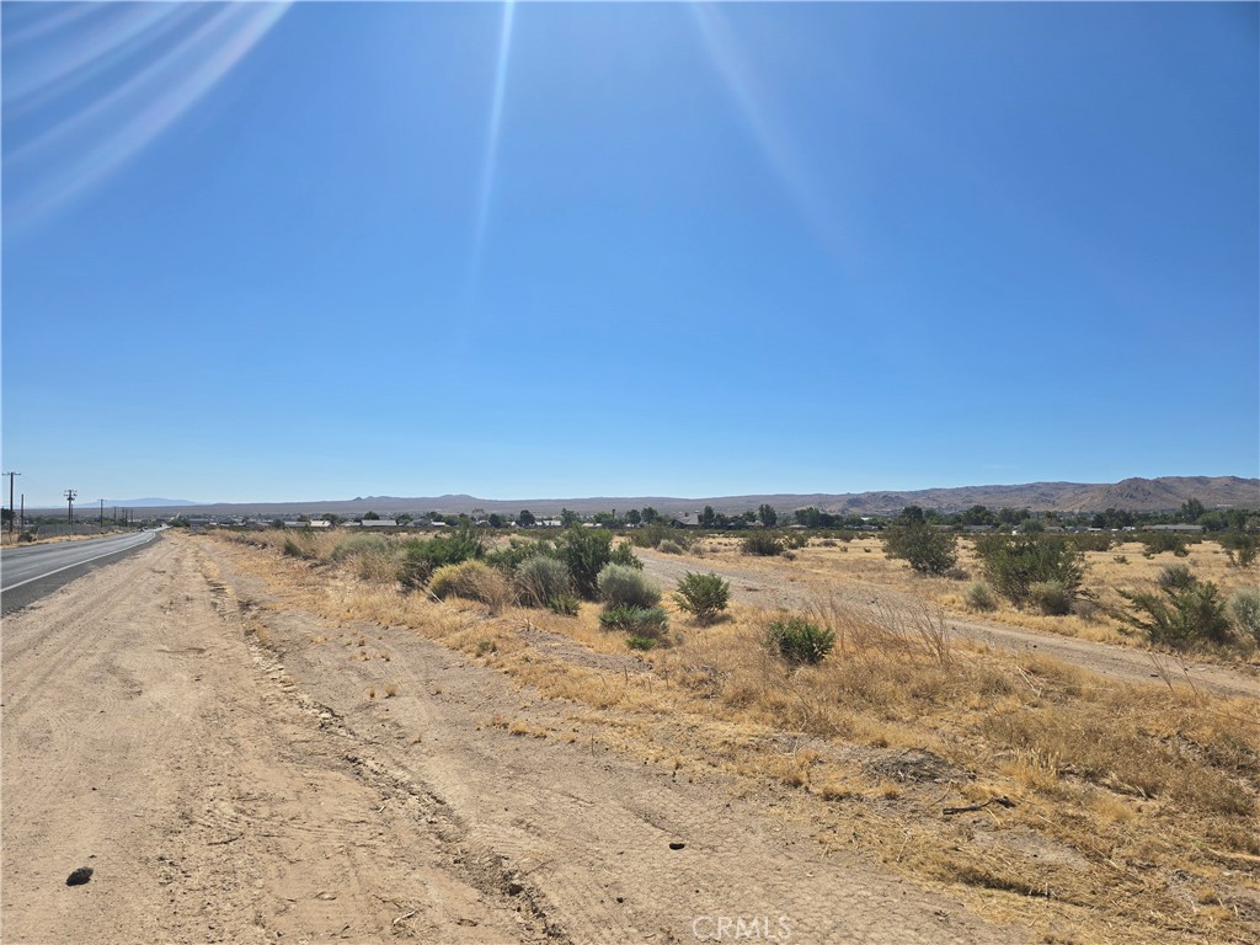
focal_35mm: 23
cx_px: 630
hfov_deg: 73.9
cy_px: 472
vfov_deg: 58.9
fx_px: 837
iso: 12
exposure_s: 1/1567
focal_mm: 6.3
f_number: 1.7
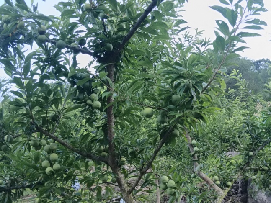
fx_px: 368
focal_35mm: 47
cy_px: 119
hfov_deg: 40.3
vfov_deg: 30.8
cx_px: 160
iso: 516
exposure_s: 1/100
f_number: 1.8
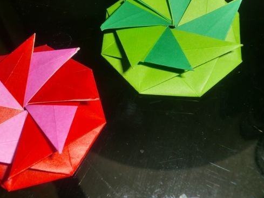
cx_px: 95
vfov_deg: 28.5
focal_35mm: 51
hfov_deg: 37.2
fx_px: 389
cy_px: 81
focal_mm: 6.51
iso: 64
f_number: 9.1
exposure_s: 1/60
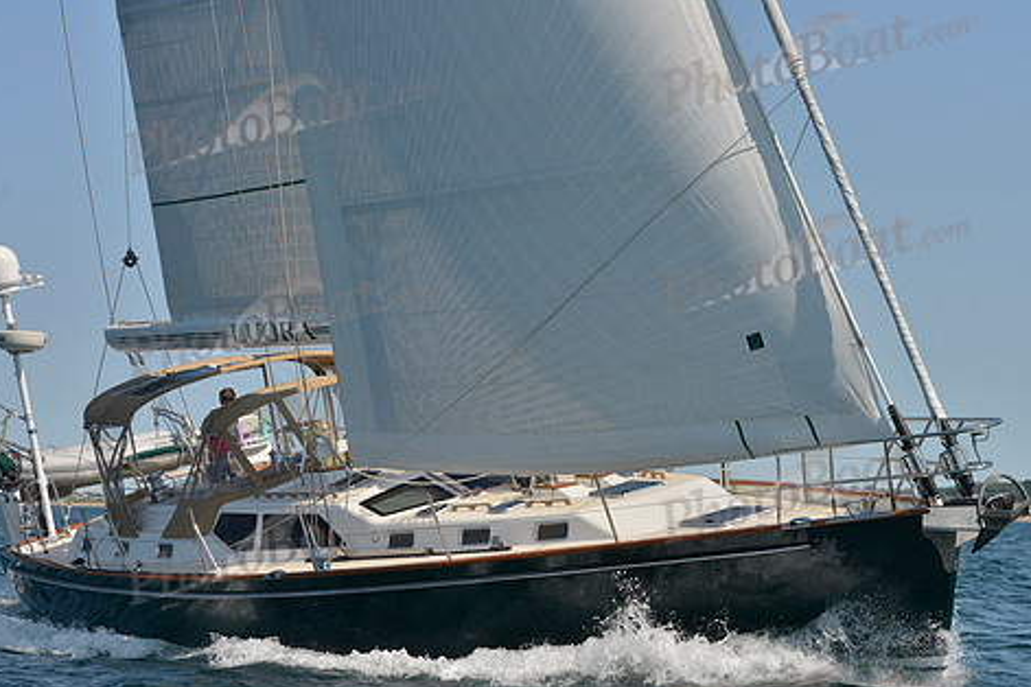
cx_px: 549
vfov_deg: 14.2
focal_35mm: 96
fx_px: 2749
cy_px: 404
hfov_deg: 21.2
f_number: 9
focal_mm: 78
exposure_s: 1/800
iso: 400
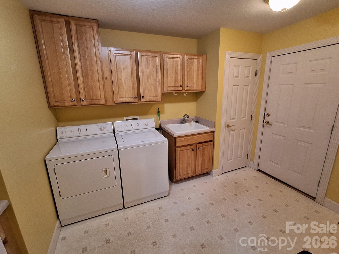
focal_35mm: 16
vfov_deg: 78.1
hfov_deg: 94.5
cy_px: 127
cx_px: 170
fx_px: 157
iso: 160
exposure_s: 1/24
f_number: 2.2
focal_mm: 1.46
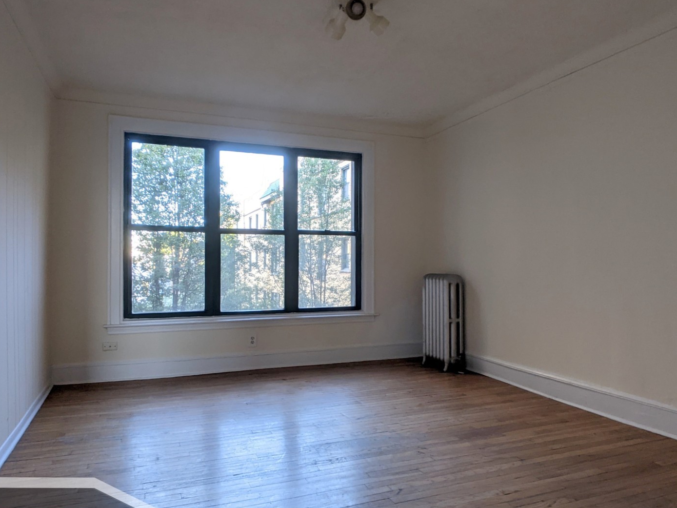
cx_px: 329
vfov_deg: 49.7
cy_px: 252
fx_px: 548
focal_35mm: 28
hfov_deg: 63.4
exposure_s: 1/59.9
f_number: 1.8
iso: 70
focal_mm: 4.44
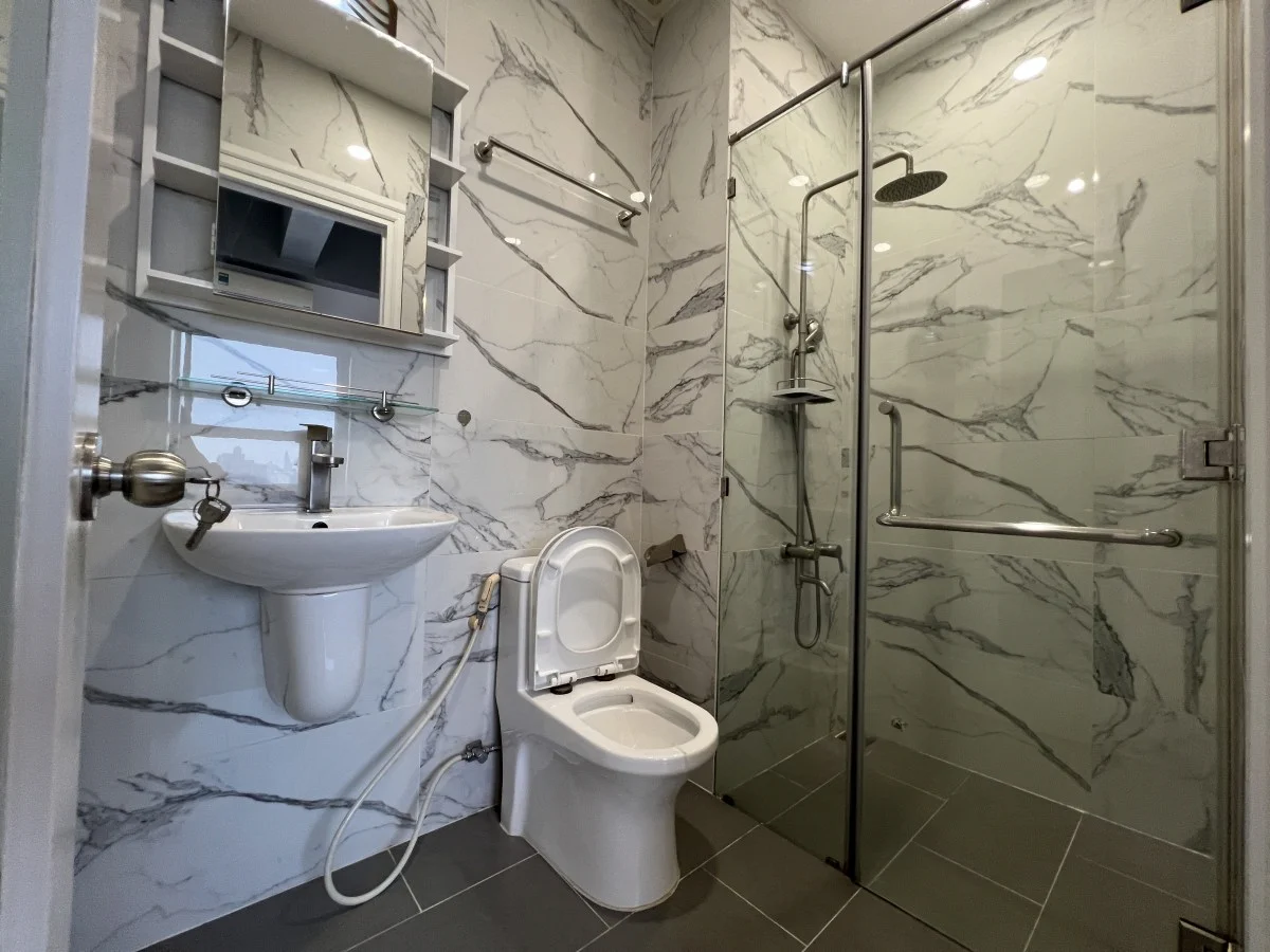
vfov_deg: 89.9
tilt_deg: +1.2
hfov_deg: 106.2
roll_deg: -1.7
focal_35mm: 13
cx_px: 635
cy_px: 476
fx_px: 477
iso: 160
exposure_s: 1/50
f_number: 1.8
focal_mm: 1.57
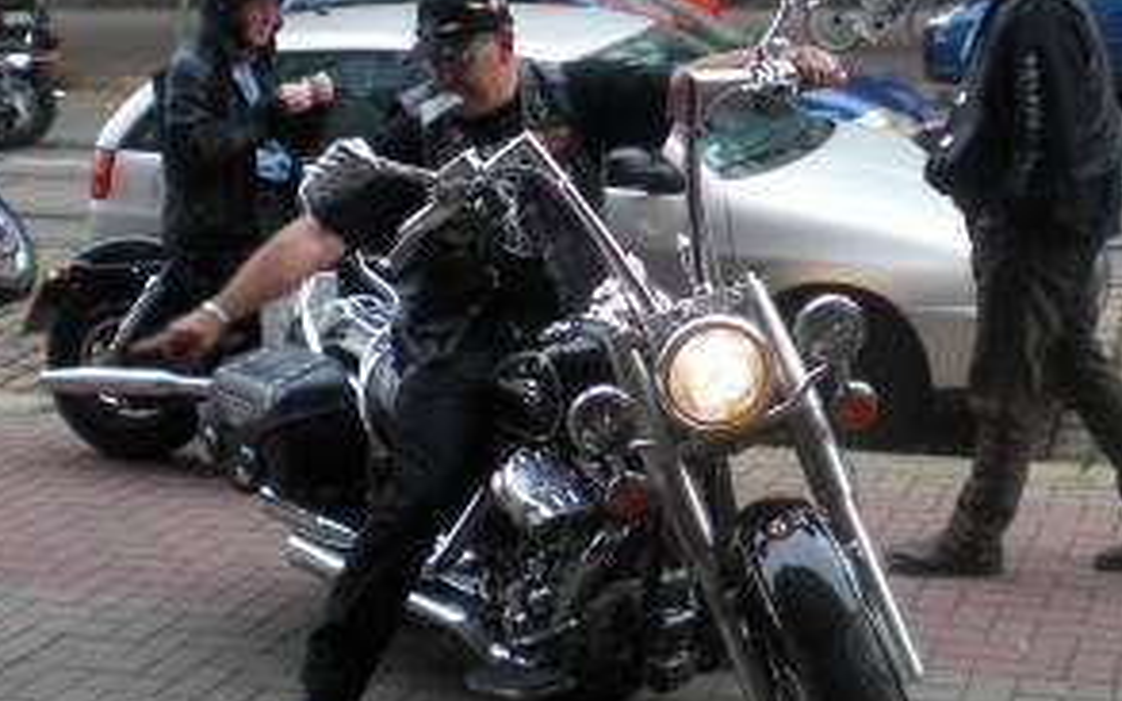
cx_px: 708
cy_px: 276
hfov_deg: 30.9
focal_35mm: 66
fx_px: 2018
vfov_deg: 19.7
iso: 100
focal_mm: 6.3
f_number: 3.1
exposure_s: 1/100
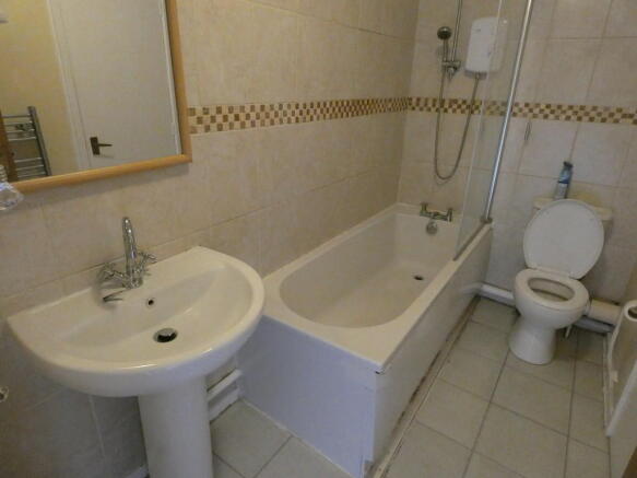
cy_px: 239
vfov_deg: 66.0
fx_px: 368
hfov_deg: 81.8
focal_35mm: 20
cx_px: 318
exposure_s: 1/60
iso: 1250
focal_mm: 3.6
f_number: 2.8
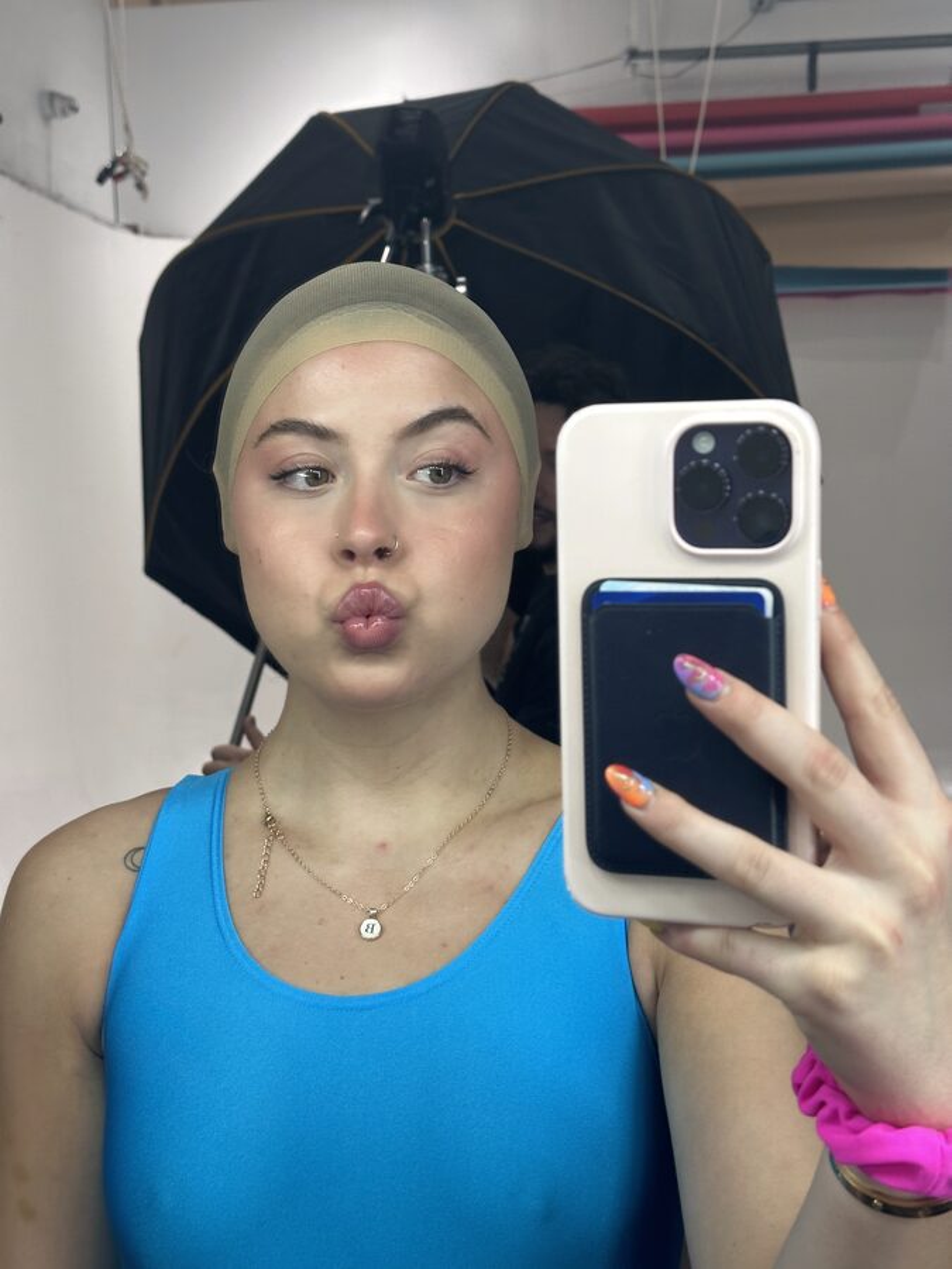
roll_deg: +2.1
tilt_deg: -3.2
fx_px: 1760
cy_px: 634
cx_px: 476
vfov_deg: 39.7
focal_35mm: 48
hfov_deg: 30.3
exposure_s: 1/60
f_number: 1.78
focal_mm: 6.86
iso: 80
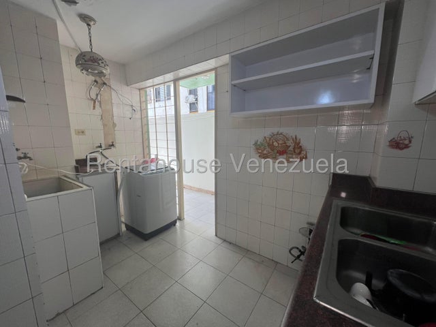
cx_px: 218
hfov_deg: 106.2
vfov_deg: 89.9
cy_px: 164
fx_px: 164
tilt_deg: -10.1
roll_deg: +0.3
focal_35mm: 13
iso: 40
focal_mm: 1.57
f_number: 1.8
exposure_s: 1/120
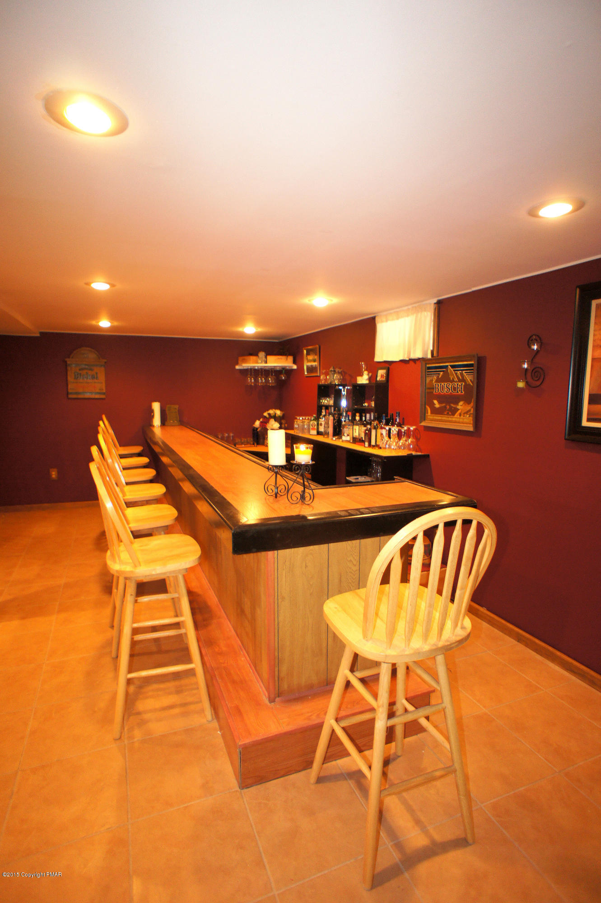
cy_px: 452
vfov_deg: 73.8
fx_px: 602
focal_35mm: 24
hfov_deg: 53.1
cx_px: 300
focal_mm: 16
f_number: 2.8
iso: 500
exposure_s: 1/30
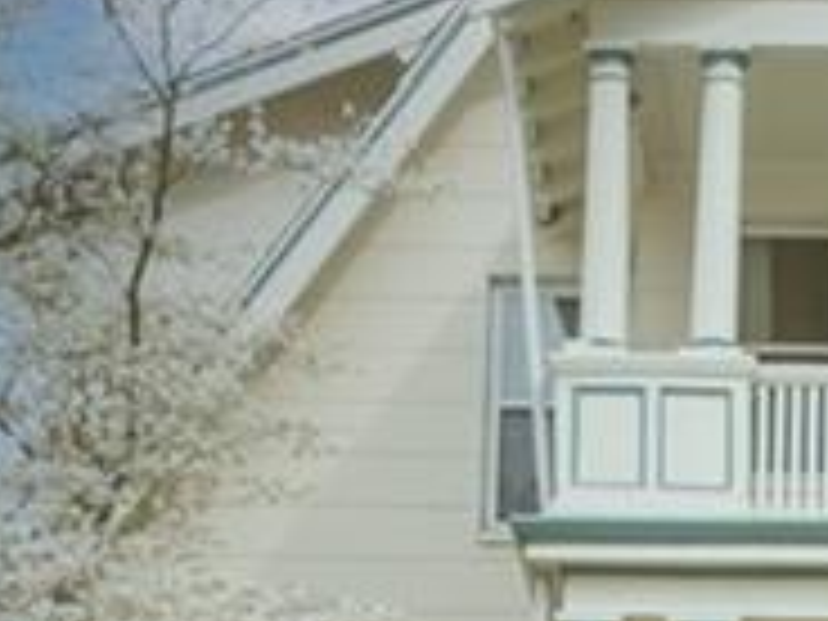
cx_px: 968
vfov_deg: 8.0
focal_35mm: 182
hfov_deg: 10.7
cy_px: 997
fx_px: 4353
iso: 100
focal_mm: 34
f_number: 5.6
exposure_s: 1/250
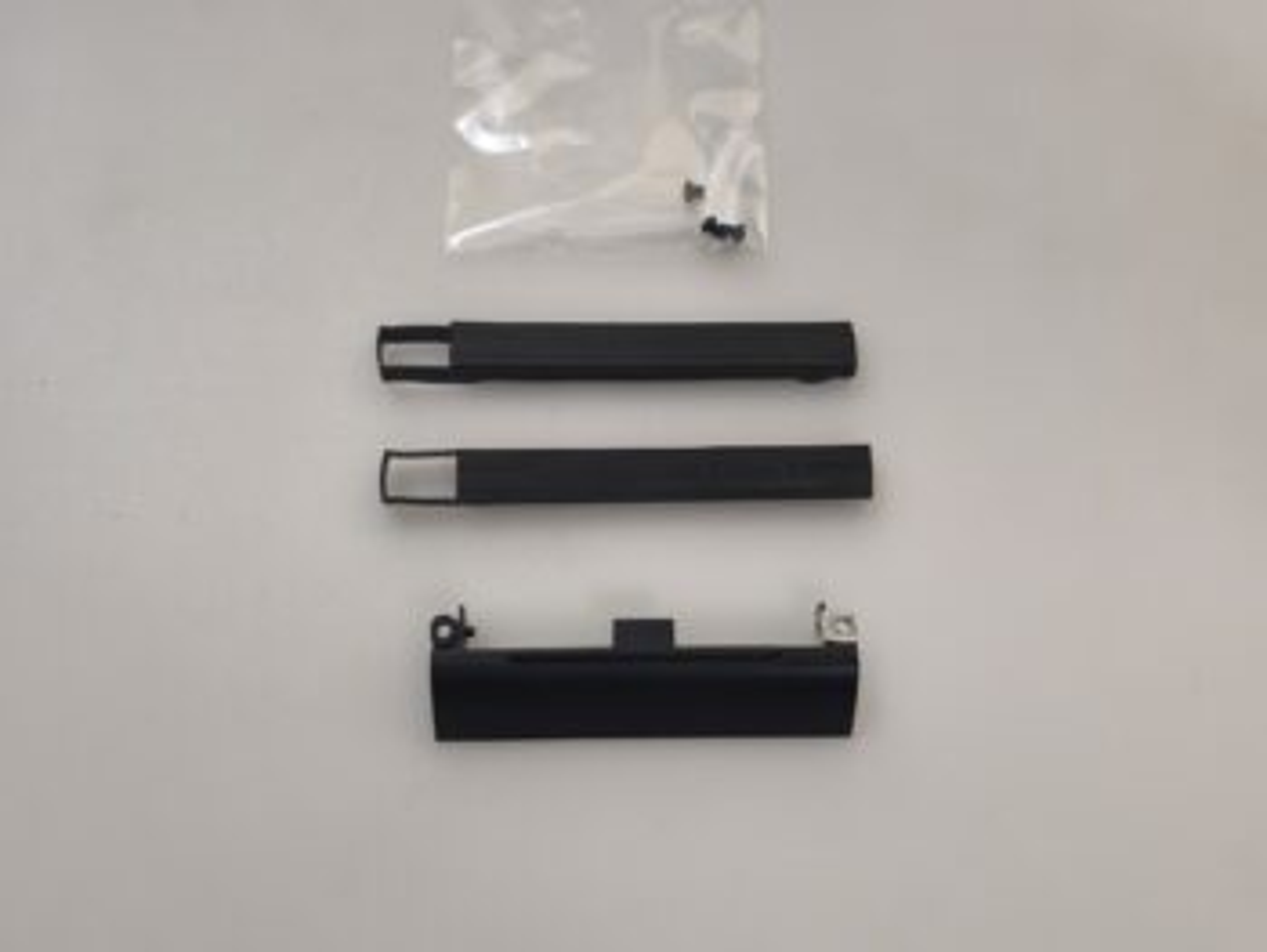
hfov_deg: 52.6
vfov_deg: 40.7
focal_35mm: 35
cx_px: 634
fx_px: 1282
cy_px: 476
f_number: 1.6
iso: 250
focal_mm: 6.57
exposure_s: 1/50
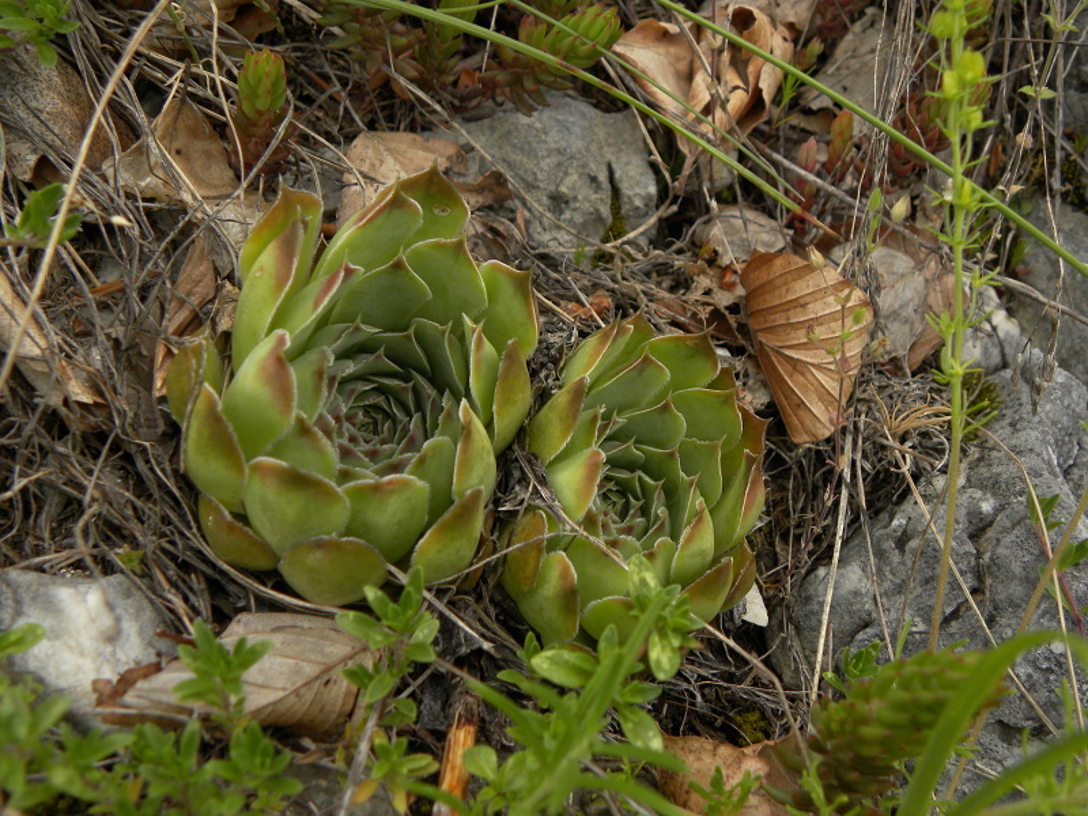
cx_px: 544
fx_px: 1163
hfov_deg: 50.1
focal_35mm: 37
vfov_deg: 38.7
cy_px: 408
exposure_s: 1/125
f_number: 3.2
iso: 100
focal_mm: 6.6
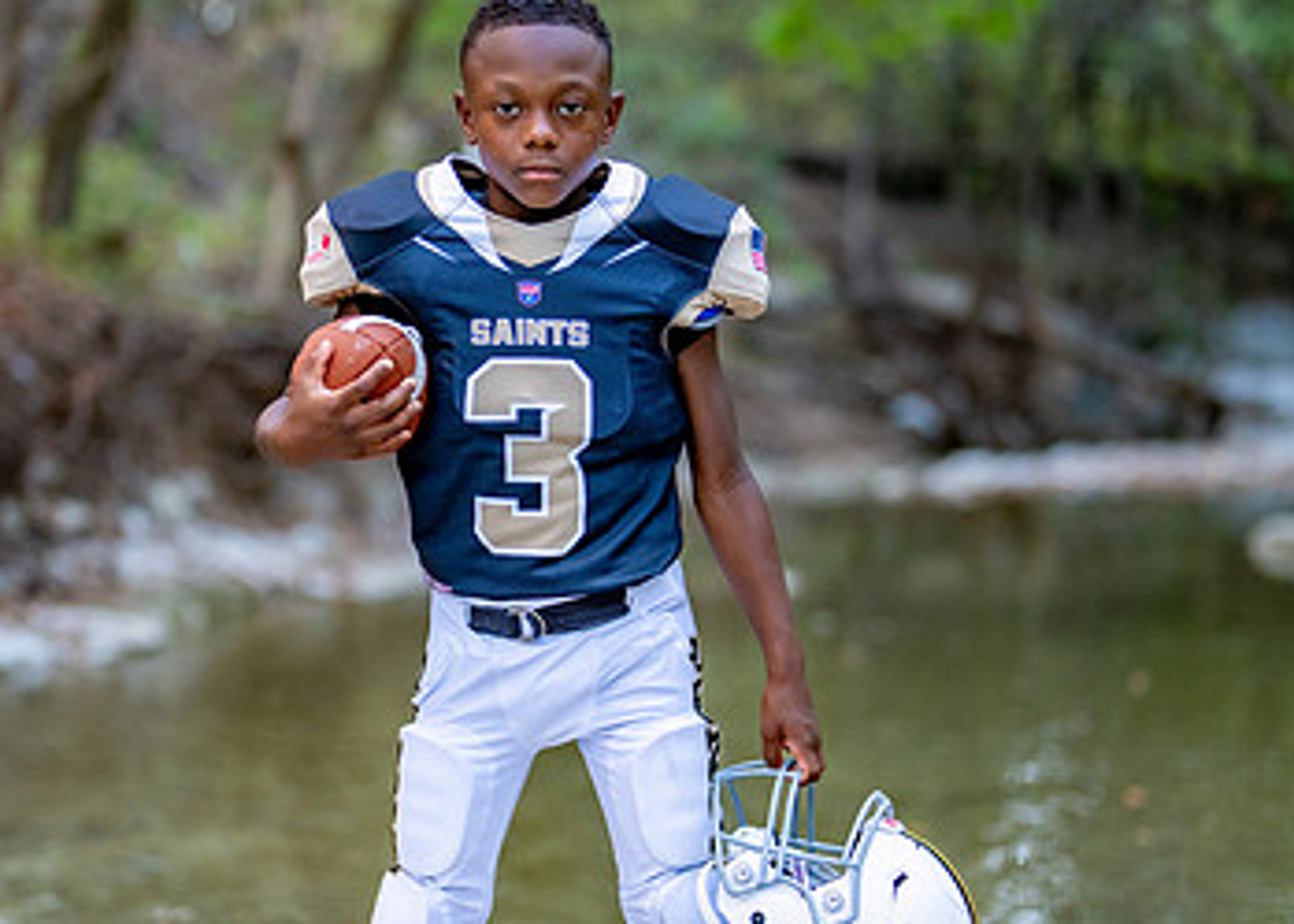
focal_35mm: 101
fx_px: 3710
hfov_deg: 19.8
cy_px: 538
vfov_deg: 14.2
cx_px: 554
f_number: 1.2
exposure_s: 1/500
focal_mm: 50
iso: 500
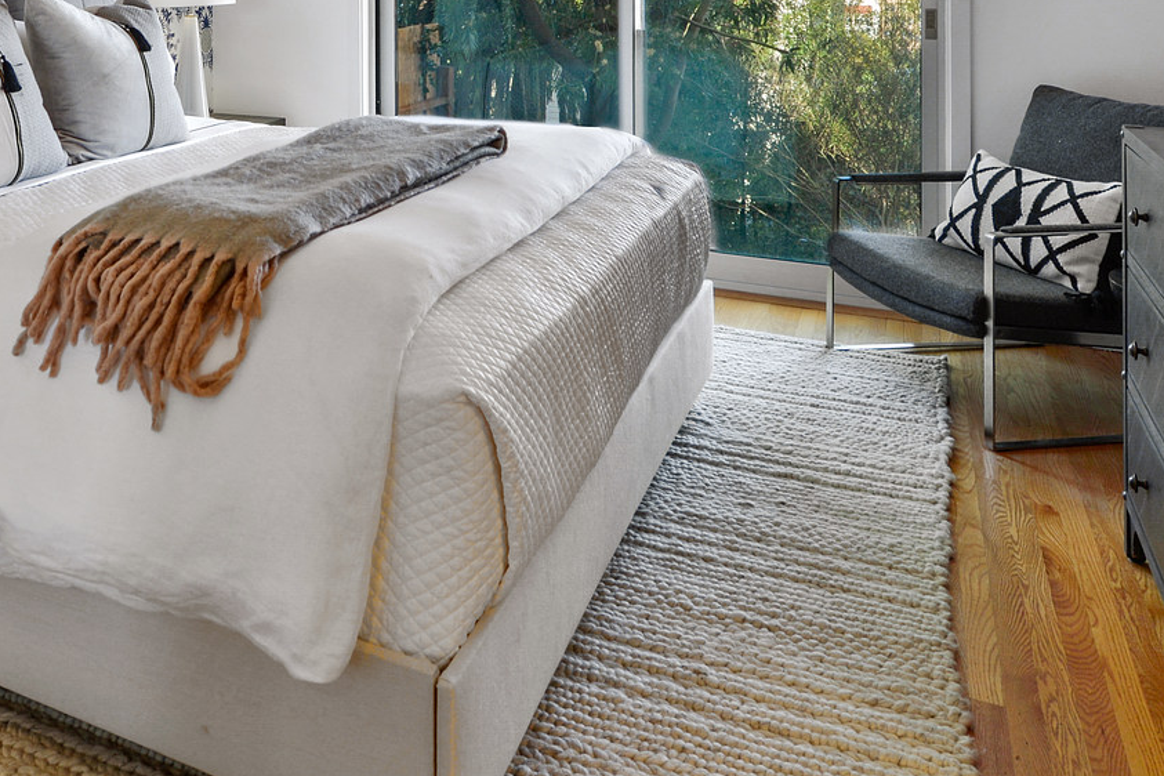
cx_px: 340
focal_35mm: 34
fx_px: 1099
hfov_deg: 54.0
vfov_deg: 34.8
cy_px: -26
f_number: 10
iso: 160
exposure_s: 1/15
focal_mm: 14
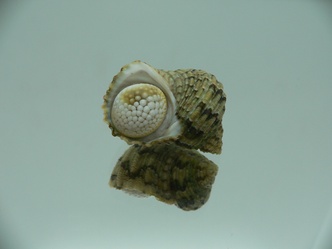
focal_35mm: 35
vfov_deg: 40.7
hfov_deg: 52.6
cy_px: 124
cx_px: 166
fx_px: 336
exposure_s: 1/60
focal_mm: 4.6
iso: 80
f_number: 2.8
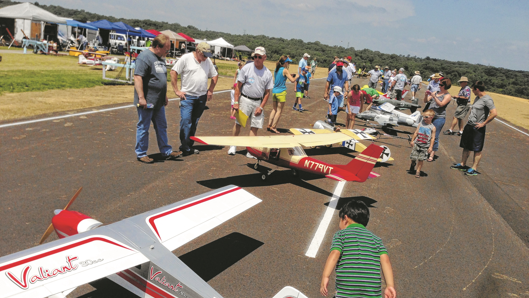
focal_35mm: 36
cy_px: 167
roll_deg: -7.7
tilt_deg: -10.9
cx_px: 264
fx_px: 505
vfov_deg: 32.8
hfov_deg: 55.3
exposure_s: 1/3012
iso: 50
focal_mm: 4.12
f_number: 2.4
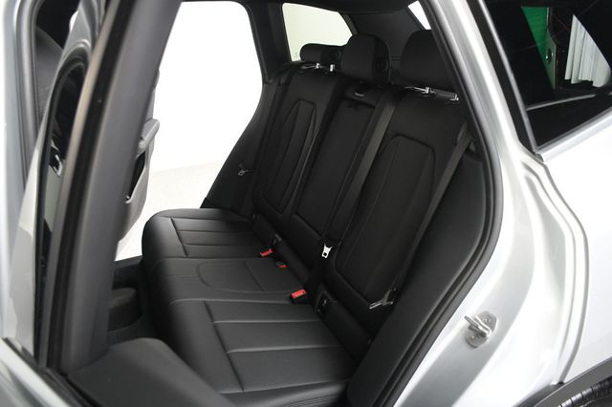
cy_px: 204
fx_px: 510
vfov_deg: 43.6
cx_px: 306
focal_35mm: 30
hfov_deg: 62.0
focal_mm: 20
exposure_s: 1/160
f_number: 4
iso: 100
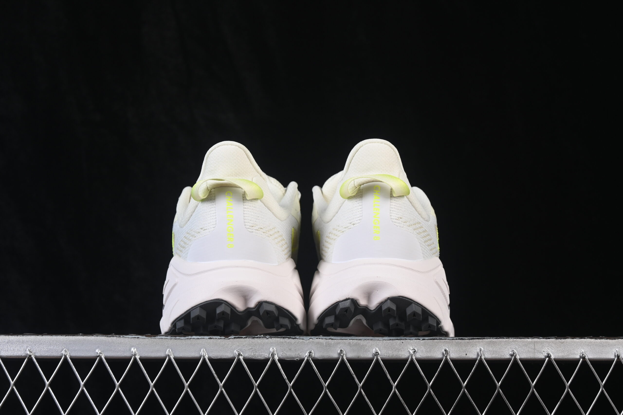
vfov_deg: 18.2
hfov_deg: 27.0
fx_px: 1298
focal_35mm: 75
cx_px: 312
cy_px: 208
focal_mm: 50
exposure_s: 1/80
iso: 160
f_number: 8
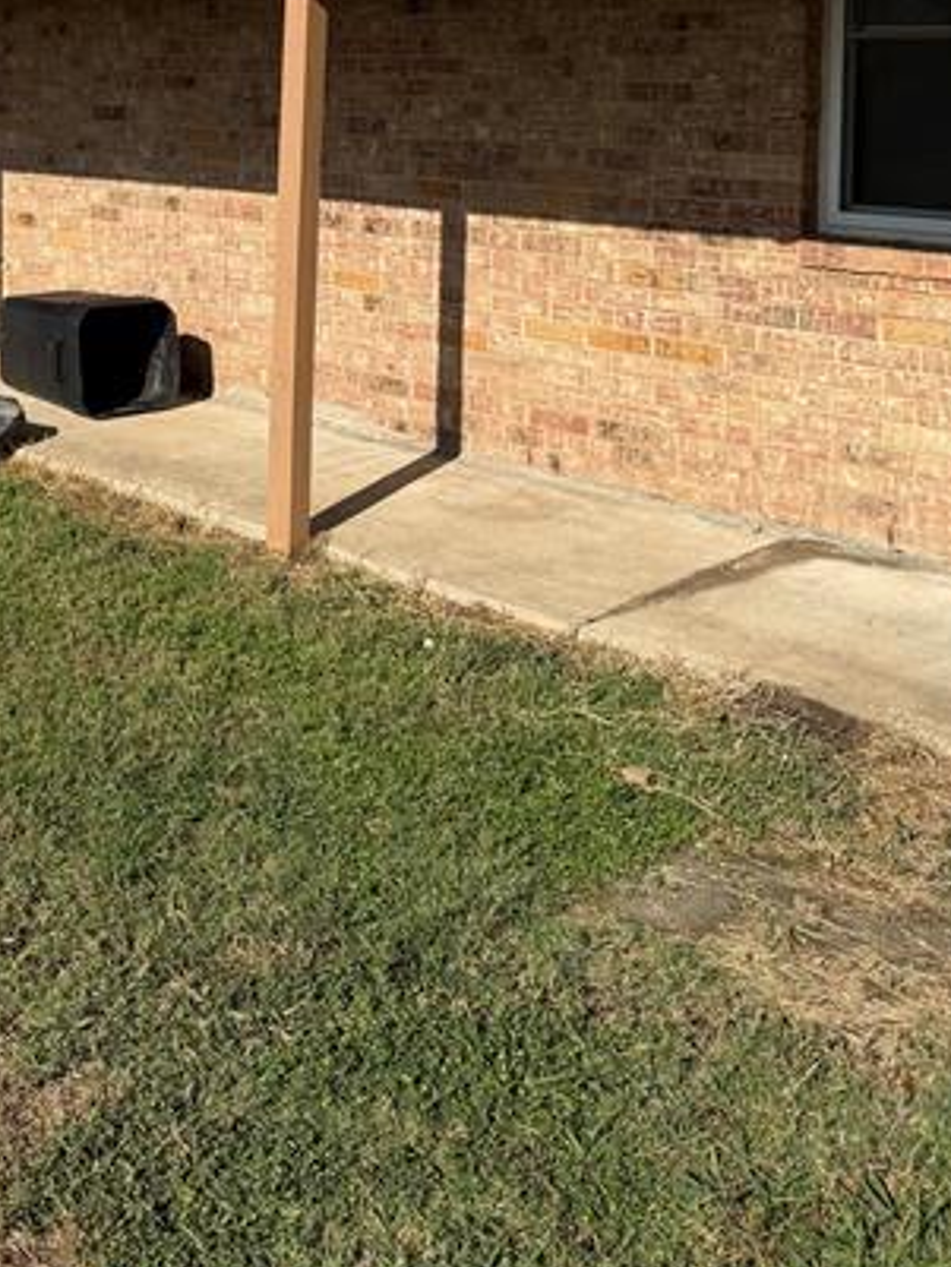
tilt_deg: -4.5
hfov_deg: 30.5
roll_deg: -0.9
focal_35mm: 46
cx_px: 139
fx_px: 1684
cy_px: 149
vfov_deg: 38.6
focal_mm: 6.76
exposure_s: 1/6711
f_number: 1.78
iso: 80
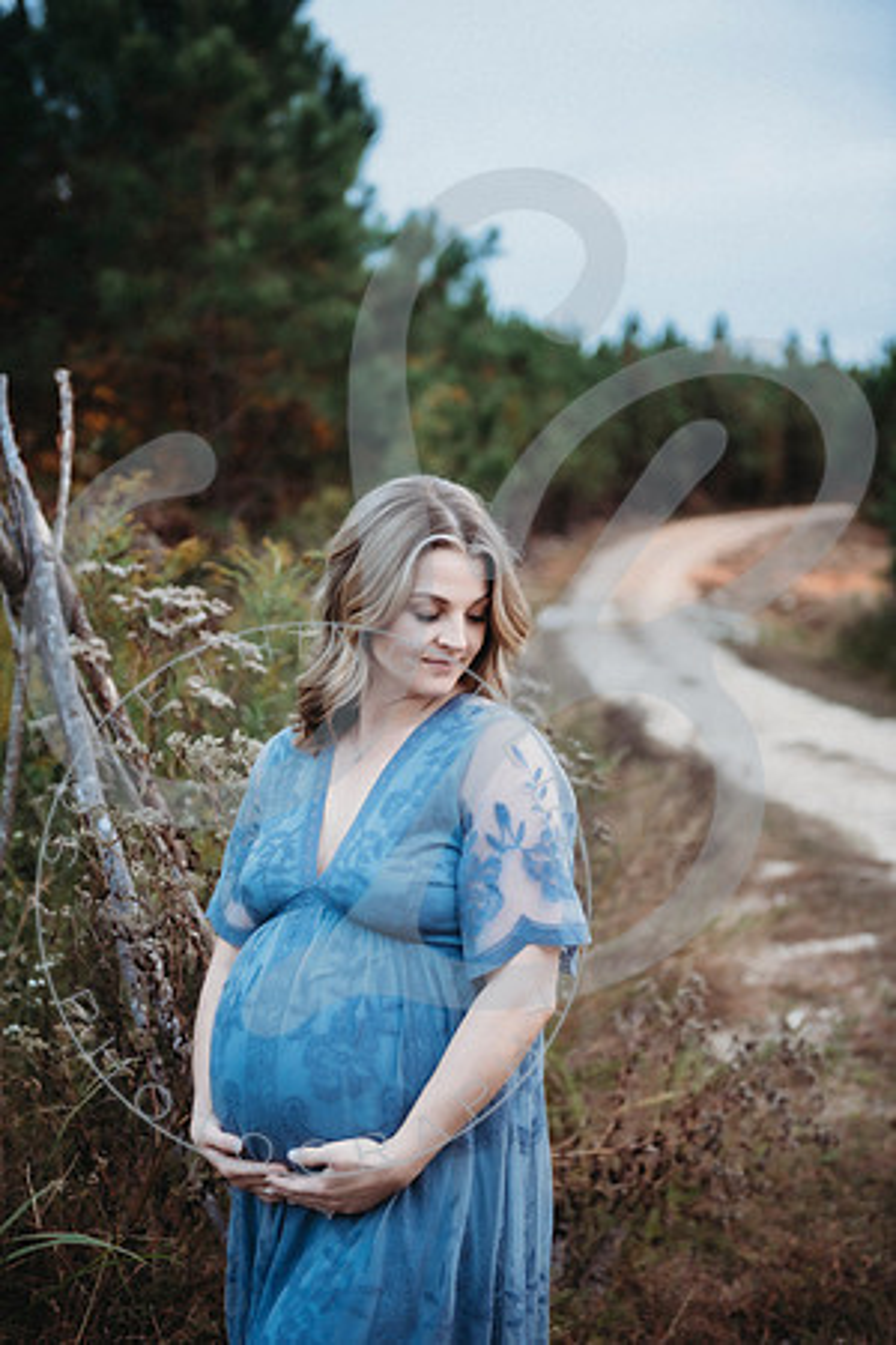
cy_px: 672
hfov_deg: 21.9
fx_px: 2314
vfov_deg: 32.4
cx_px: 448
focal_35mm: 62
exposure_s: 1/250
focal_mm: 62
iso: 320
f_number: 2.8
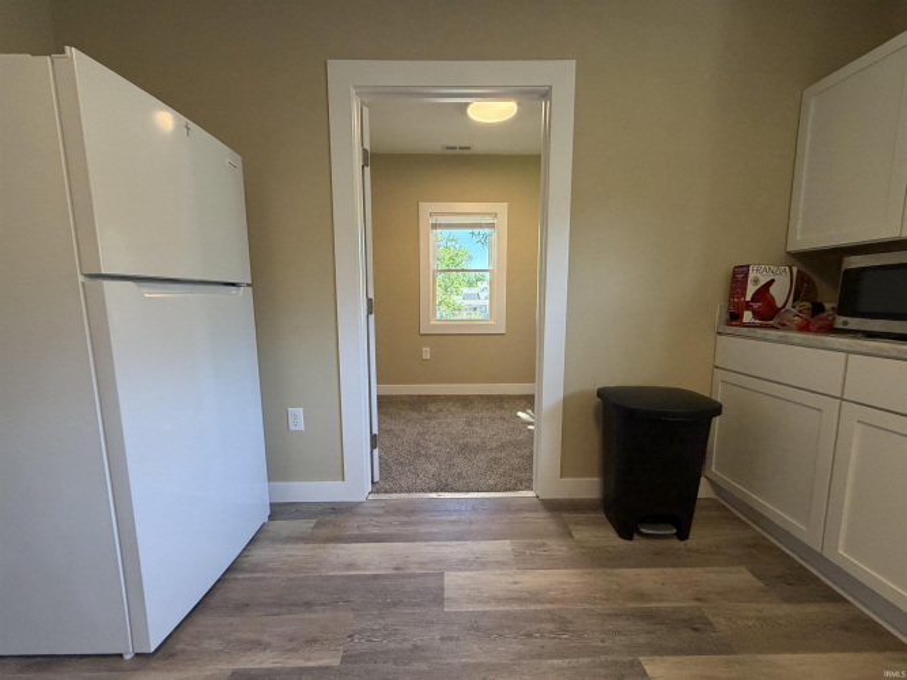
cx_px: 454
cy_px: 340
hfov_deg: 102.1
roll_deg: +0.5
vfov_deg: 85.7
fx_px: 367
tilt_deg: -6.7
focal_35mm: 14
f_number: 2.2
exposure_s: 1/120
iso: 320
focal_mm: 2.2
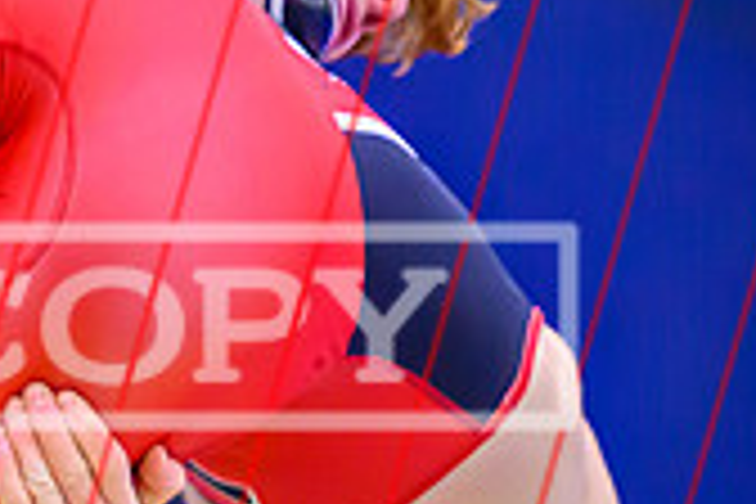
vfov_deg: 2.3
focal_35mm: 588
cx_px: 30
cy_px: 155
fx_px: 12347
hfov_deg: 3.5
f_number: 2.8
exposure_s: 1/640
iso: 5000
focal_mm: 135
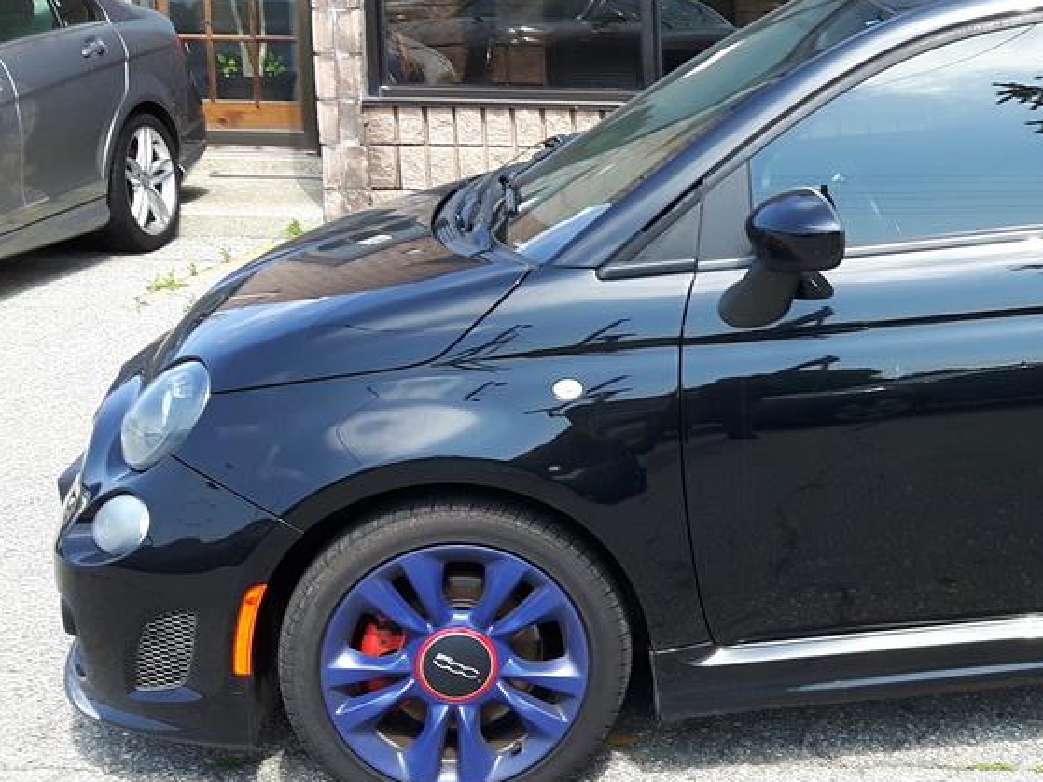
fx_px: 2139
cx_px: 976
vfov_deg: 20.7
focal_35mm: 71
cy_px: 310
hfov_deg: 26.3
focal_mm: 3.7
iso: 40
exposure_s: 1/308
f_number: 1.9
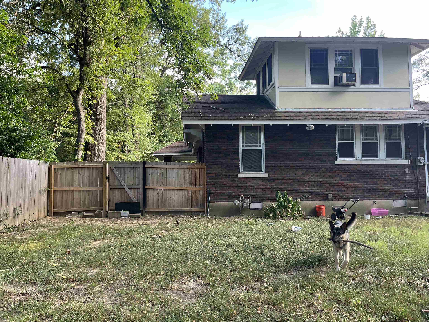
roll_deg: +1.4
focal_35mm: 26
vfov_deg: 53.1
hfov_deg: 67.3
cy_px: 161
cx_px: 214
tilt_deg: +2.5
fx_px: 322
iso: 64
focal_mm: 5.1
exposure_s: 1/147
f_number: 1.6
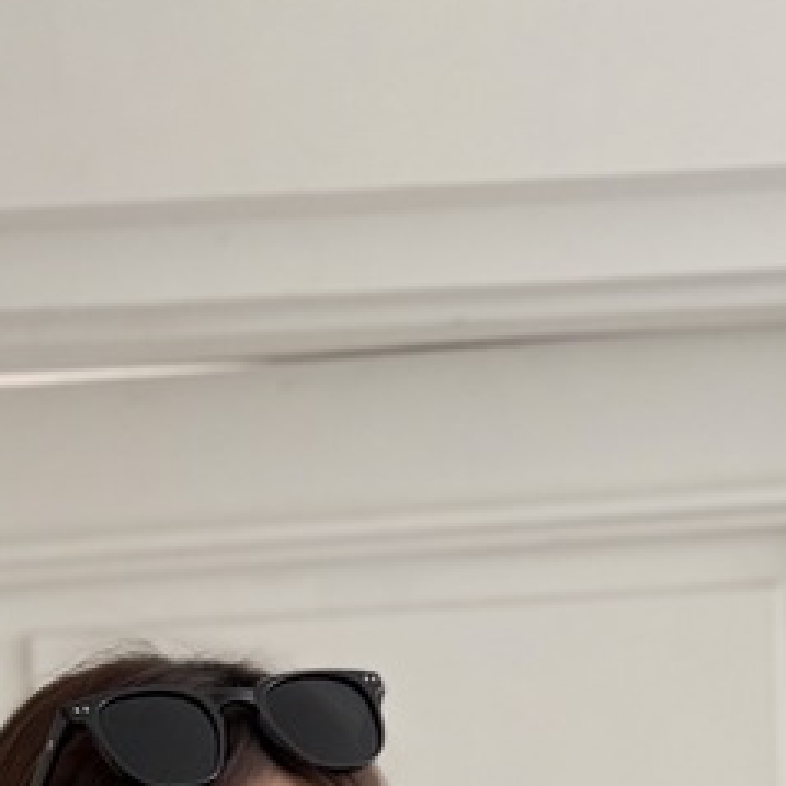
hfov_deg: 18.1
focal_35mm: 96
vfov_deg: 14.6
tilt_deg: -18.9
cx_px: 431
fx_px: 2466
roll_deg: +1.8
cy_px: 1621
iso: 200
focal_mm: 5.96
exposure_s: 1/60
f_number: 1.6
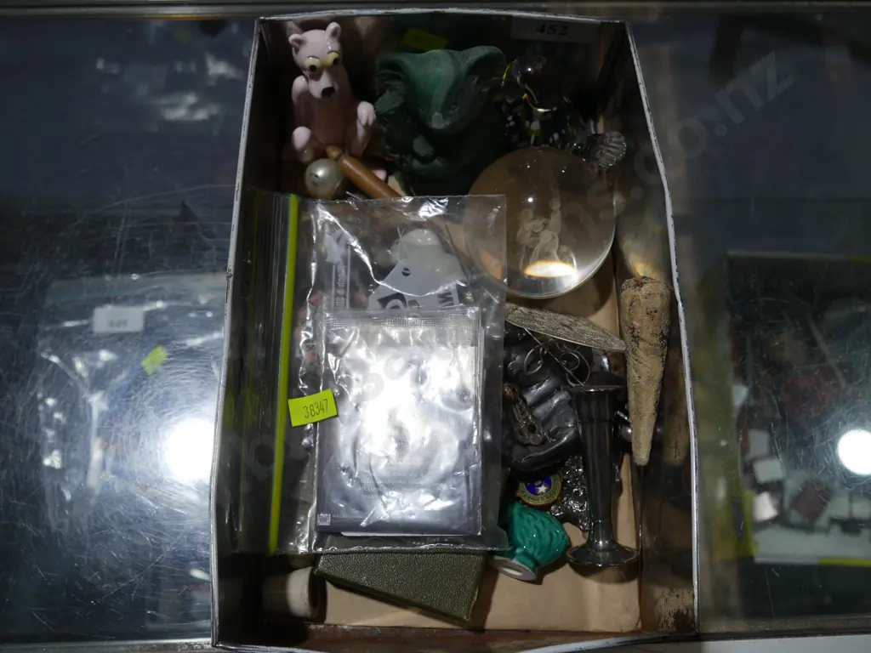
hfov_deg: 56.8
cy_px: 326
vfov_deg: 44.2
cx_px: 436
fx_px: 805
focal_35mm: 32
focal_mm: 16
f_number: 4.5
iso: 200
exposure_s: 1/125
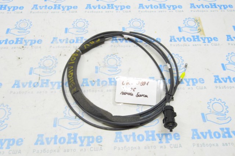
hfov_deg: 57.3
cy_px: 78
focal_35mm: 33
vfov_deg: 39.9
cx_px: 118
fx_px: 215
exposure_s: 1/15
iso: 6400
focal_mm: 22
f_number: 20
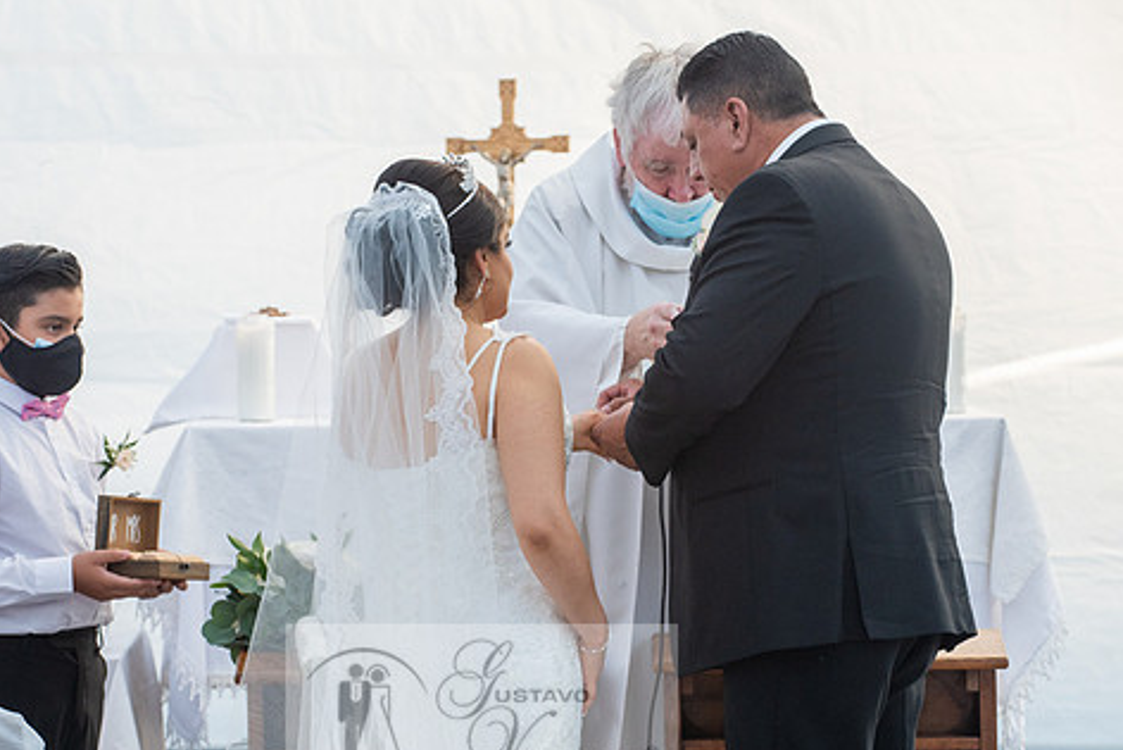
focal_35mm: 166
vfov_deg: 8.3
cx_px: 481
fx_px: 5180
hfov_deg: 12.4
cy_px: 456
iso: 800
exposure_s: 1/125
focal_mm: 135
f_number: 6.3
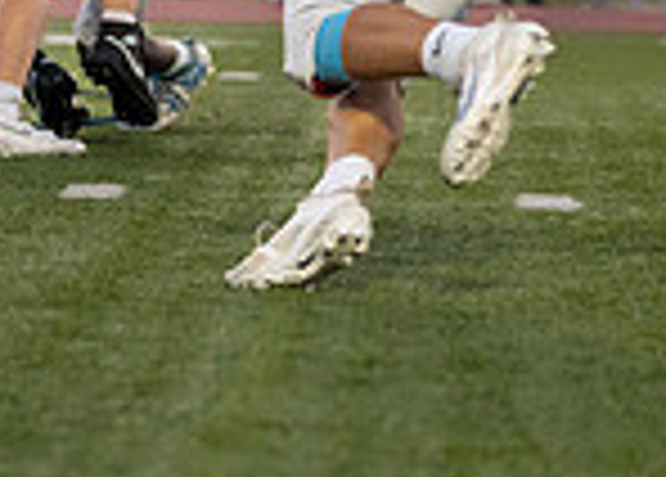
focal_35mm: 496
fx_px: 9390
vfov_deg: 2.9
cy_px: -385
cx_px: -439
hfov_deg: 4.0
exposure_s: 1/1600
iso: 1600
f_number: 2.8
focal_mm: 100
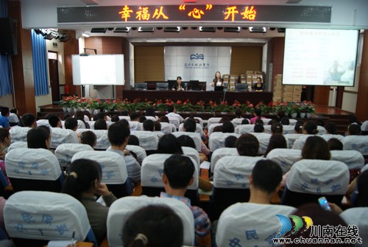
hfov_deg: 67.3
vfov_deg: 48.1
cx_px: 184
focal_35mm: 27
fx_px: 276
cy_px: 124
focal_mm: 18
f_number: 3.5
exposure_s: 1/15
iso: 400
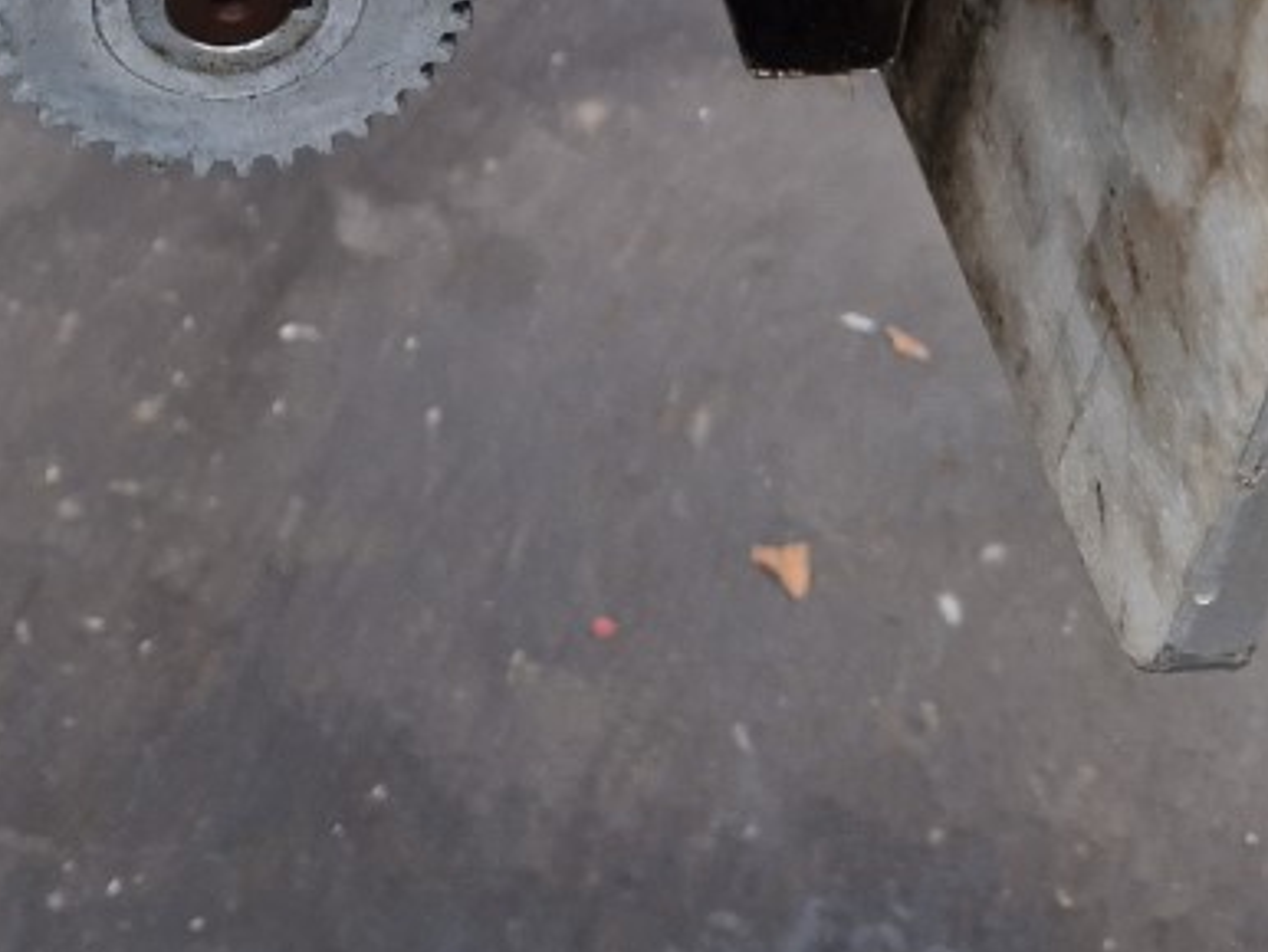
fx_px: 2236
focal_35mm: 61
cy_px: -240
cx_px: 394
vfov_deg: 22.0
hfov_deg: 31.3
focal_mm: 5.4
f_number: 1.8
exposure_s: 1/180
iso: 50
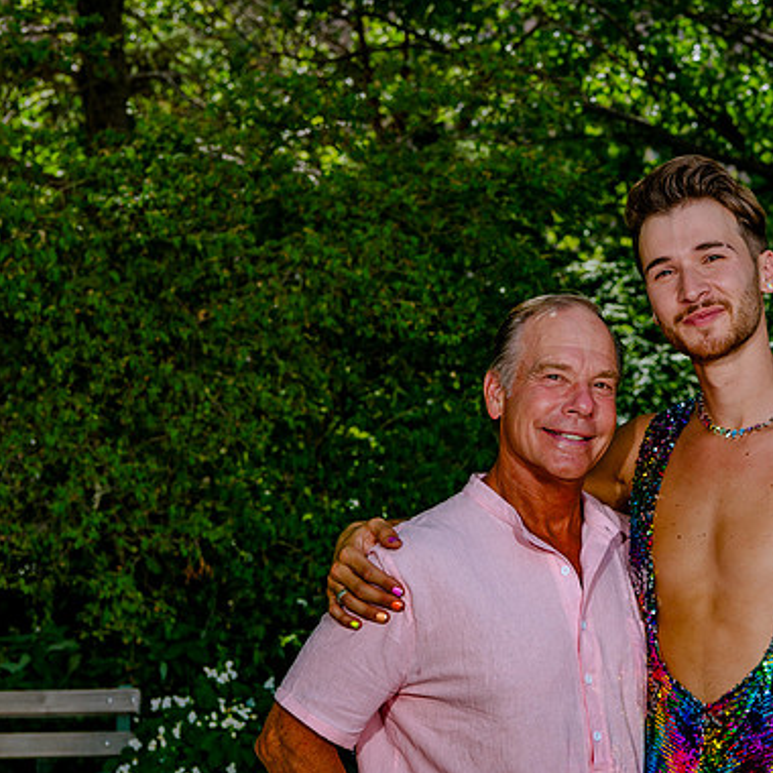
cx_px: 566
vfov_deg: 20.2
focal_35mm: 86
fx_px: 2173
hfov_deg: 20.0
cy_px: 340
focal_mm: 58
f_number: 7.1
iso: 200
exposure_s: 1/320
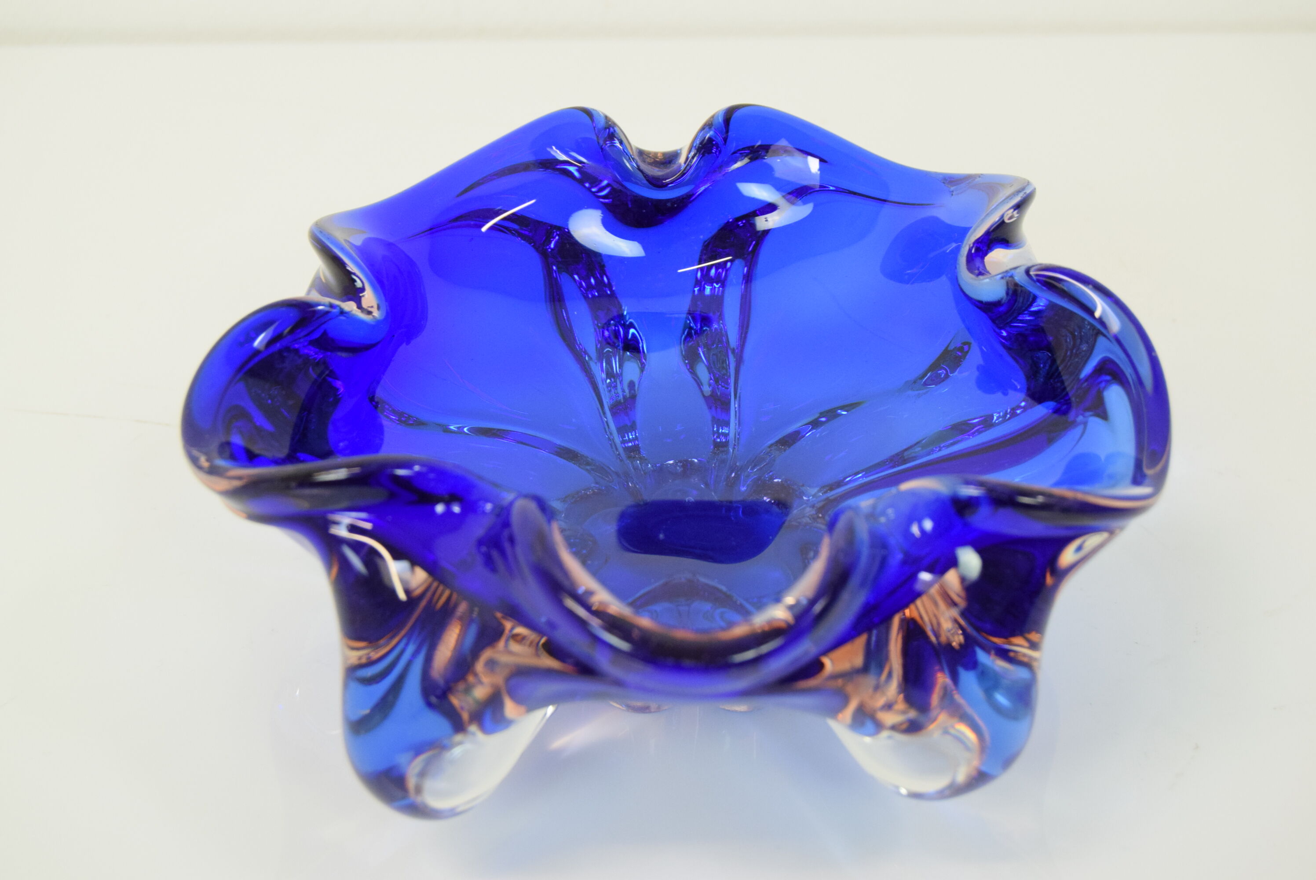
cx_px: 658
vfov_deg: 22.7
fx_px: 2195
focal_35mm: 60
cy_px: 440
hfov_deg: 33.4
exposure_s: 1/200
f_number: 7.1
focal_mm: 40
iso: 1600
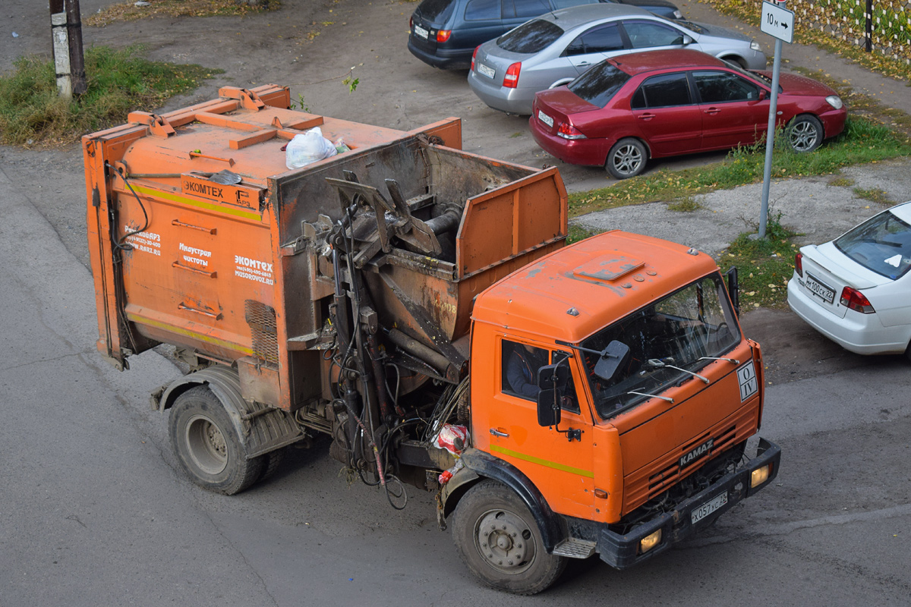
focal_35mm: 72
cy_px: 304
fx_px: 1822
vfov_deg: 18.9
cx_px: 456
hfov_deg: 28.1
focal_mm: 48
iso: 400
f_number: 5.6
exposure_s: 1/640
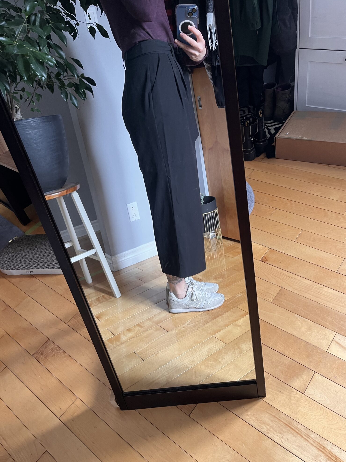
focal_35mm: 27
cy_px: 237
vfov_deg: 65.3
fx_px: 360
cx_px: 176
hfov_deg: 51.4
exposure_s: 1/60
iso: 160
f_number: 1.6
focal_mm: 5.1
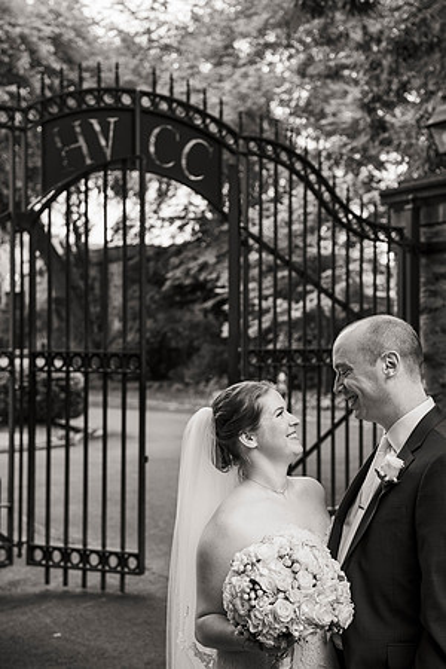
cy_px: 334
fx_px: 1078
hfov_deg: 23.4
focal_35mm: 58
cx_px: 223
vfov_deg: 34.5
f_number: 4
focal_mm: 58
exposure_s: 1/400
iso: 800
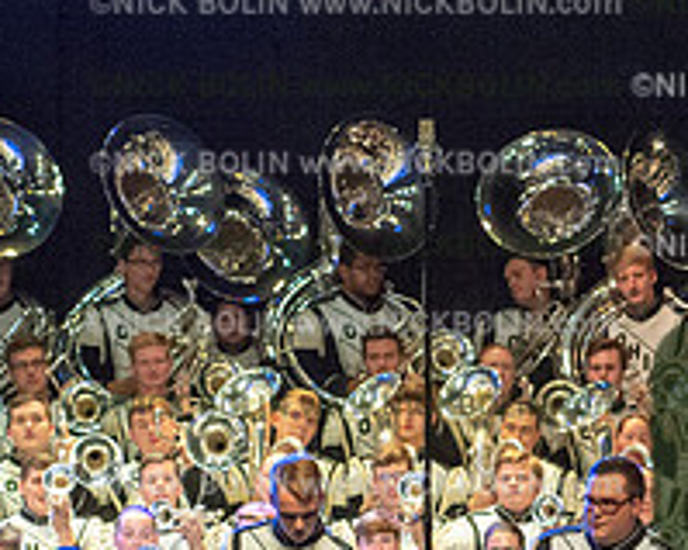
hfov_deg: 5.0
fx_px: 7795
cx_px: 895
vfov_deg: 4.0
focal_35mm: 383
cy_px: 484
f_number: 5.6
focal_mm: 140
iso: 8000
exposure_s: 1/400
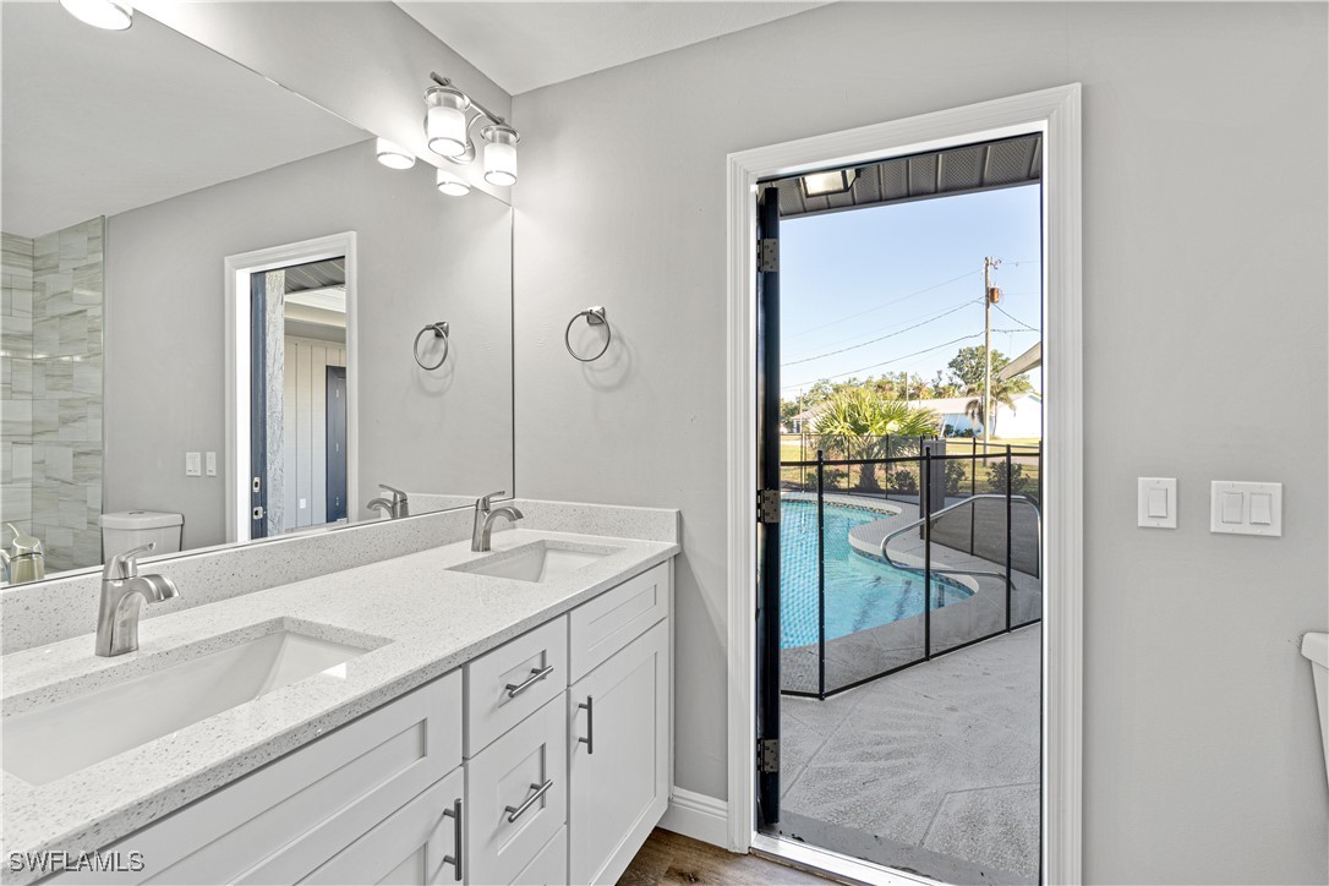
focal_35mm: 15
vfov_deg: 77.3
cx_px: 664
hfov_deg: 100.4
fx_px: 554
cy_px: 443
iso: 100
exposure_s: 1/3
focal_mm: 10
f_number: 8
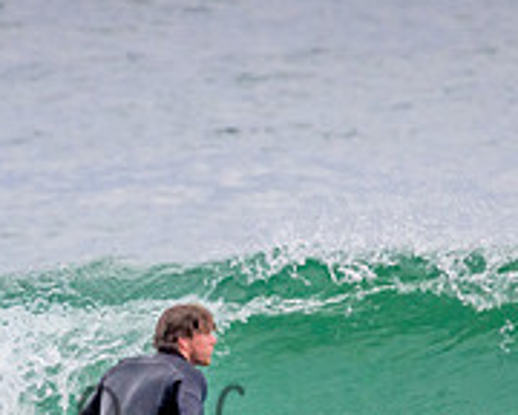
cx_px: 201
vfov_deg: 0.6
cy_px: 405
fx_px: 37193
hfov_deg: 0.8
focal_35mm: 2426
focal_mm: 800
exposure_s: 1/1250
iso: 2200
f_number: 11
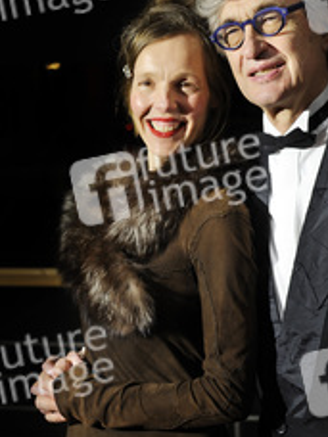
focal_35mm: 98
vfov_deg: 20.0
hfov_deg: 15.1
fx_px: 1238
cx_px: 225
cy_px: 276
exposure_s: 1/125
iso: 800
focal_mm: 58
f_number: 4
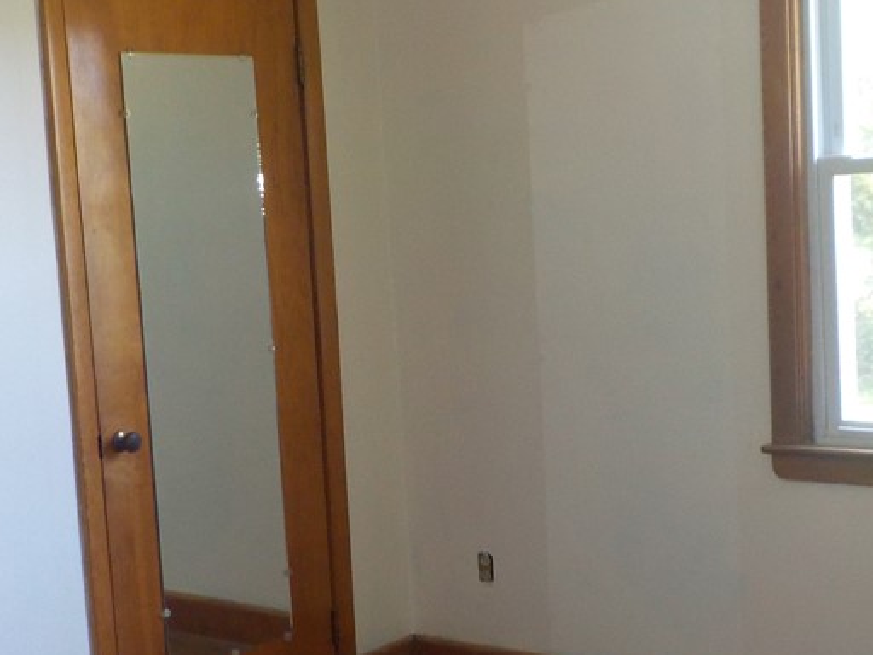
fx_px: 1513
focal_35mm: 60
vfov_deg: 24.4
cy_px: 379
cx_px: 382
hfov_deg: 32.1
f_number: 3.3
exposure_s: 1/30
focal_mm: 4.1
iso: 200
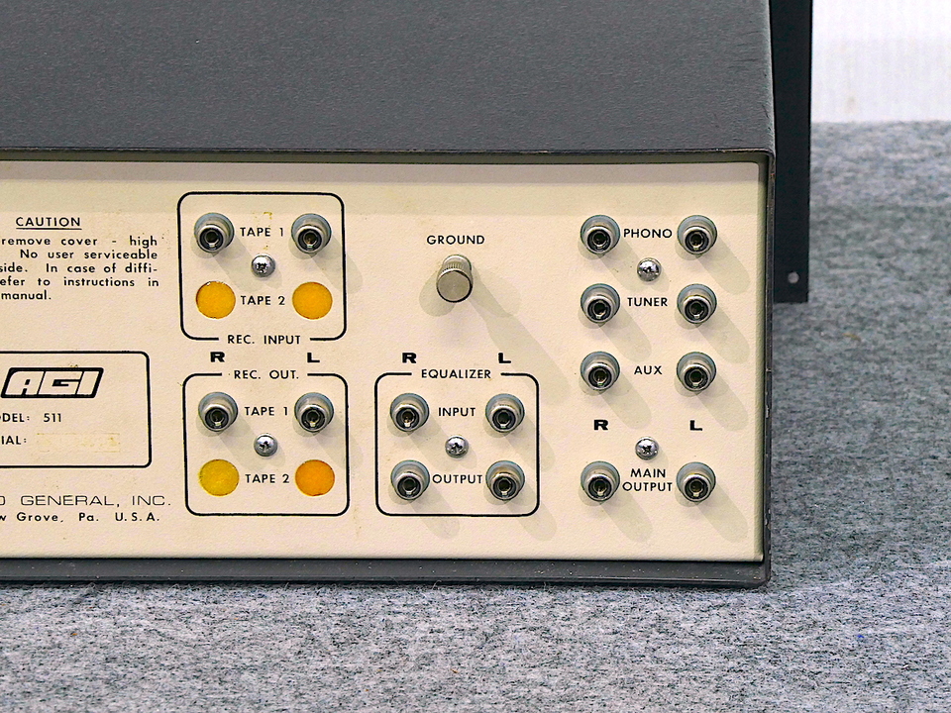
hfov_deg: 9.2
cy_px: 356
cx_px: 476
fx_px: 5879
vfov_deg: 6.9
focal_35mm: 214
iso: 200
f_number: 5.6
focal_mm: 38.4
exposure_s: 1/10
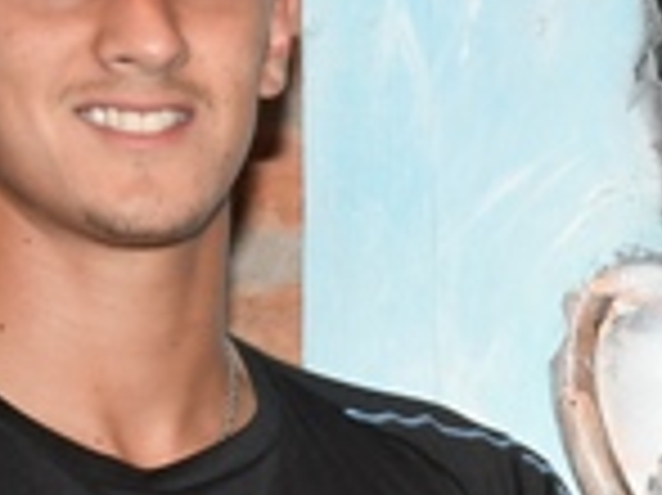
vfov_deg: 7.0
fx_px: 4044
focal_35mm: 212
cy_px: 403
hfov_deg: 9.2
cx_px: 914
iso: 500
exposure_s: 1/160
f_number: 10
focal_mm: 27
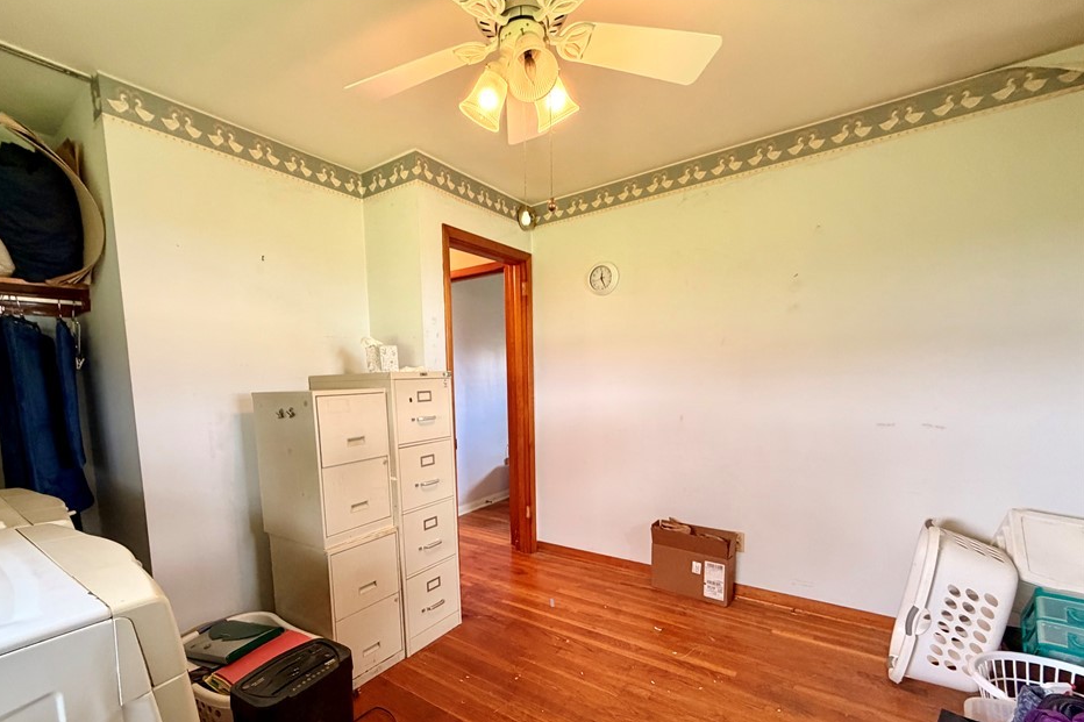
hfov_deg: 96.5
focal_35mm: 16
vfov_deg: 73.0
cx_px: 491
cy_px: 431
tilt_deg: -4.6
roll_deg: +2.1
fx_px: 482
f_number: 2.2
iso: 400
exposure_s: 1/60
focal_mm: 2.22
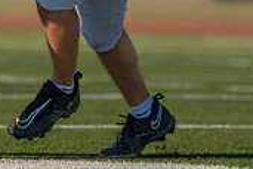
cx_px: -88
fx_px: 6746
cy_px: -72
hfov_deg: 2.1
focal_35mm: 960
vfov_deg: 1.4
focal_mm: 178
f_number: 2.8
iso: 250
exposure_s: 1/6400
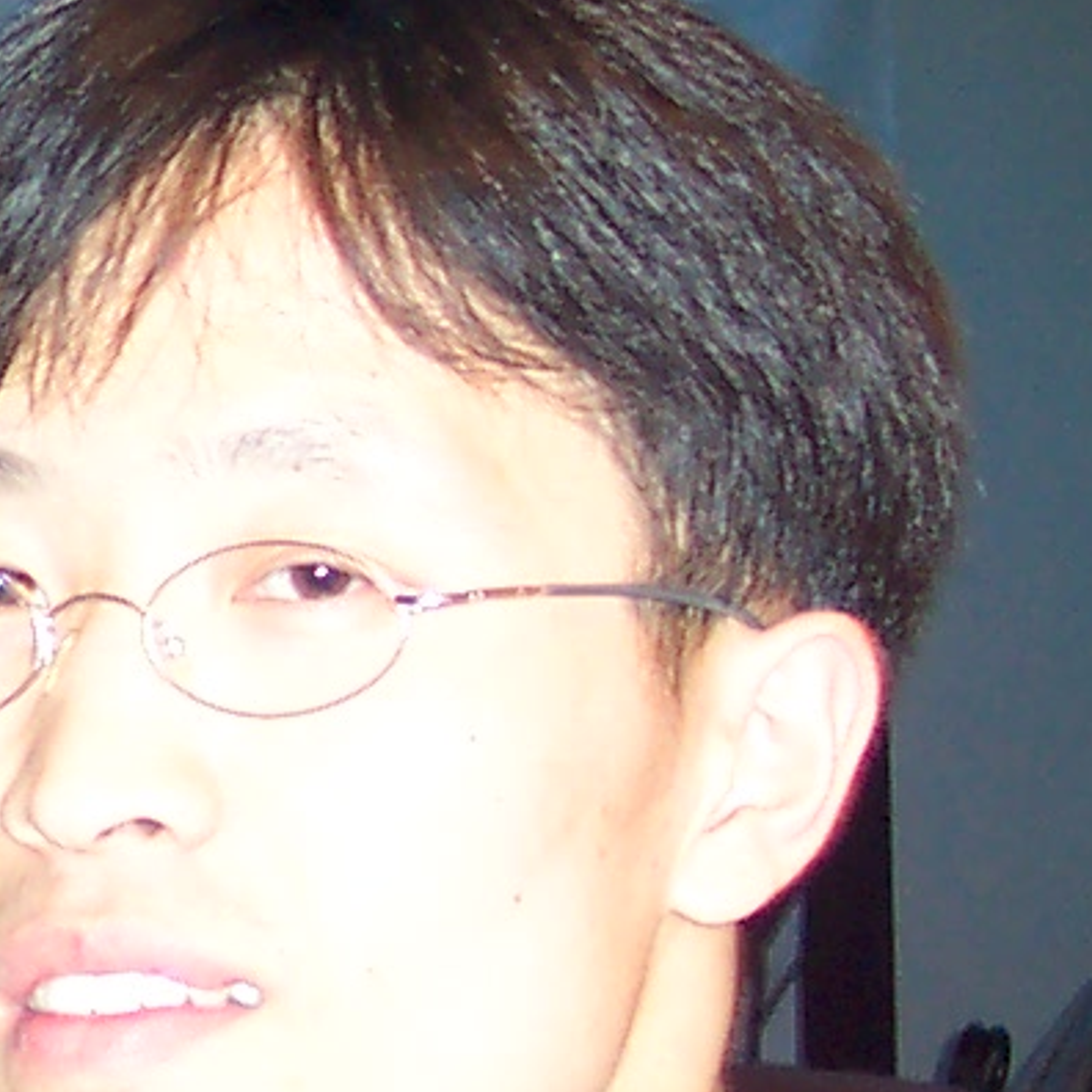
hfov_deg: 9.0
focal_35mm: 176
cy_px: 1098
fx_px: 6282
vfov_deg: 9.9
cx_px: -1437
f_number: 2.8
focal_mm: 8
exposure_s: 1/30
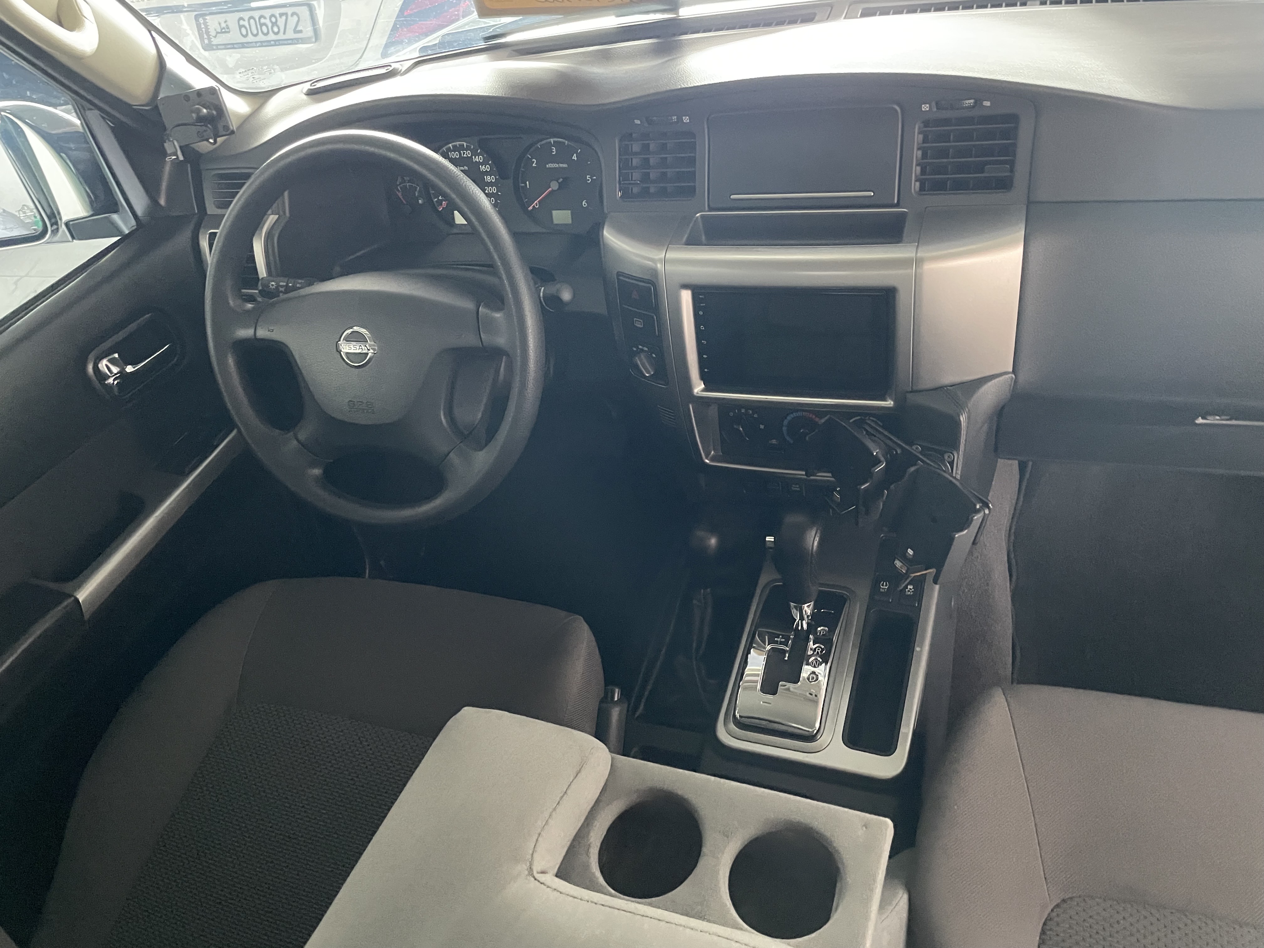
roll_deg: +14.3
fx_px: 949
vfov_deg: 53.1
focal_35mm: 26
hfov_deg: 67.3
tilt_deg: -38.7
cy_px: 474
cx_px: 632
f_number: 1.6
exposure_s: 1/30
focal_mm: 4.2
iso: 800
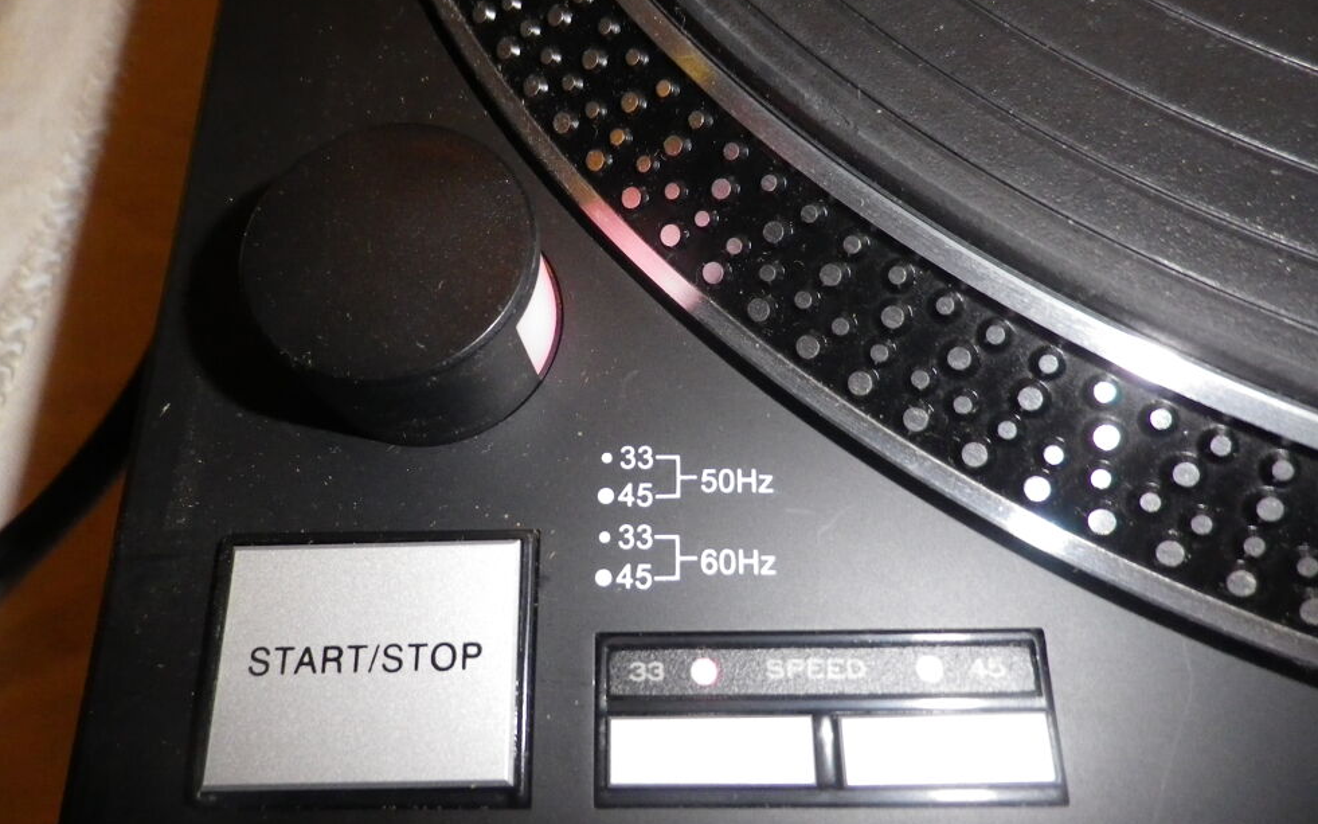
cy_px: 376
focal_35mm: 27
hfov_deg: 68.4
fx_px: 970
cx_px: 649
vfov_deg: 46.0
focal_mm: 4.5
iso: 400
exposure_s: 1/50
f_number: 7.1
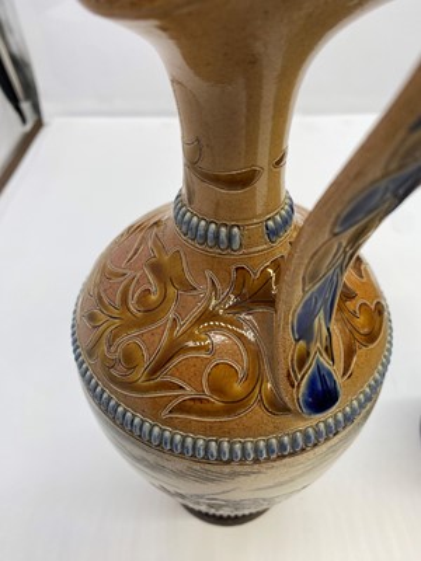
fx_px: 422
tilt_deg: -44.8
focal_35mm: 26
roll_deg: +0.9
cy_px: 280
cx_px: 210
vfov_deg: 67.3
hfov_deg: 53.1
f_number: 1.8
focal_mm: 4.25
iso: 32
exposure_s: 1/230
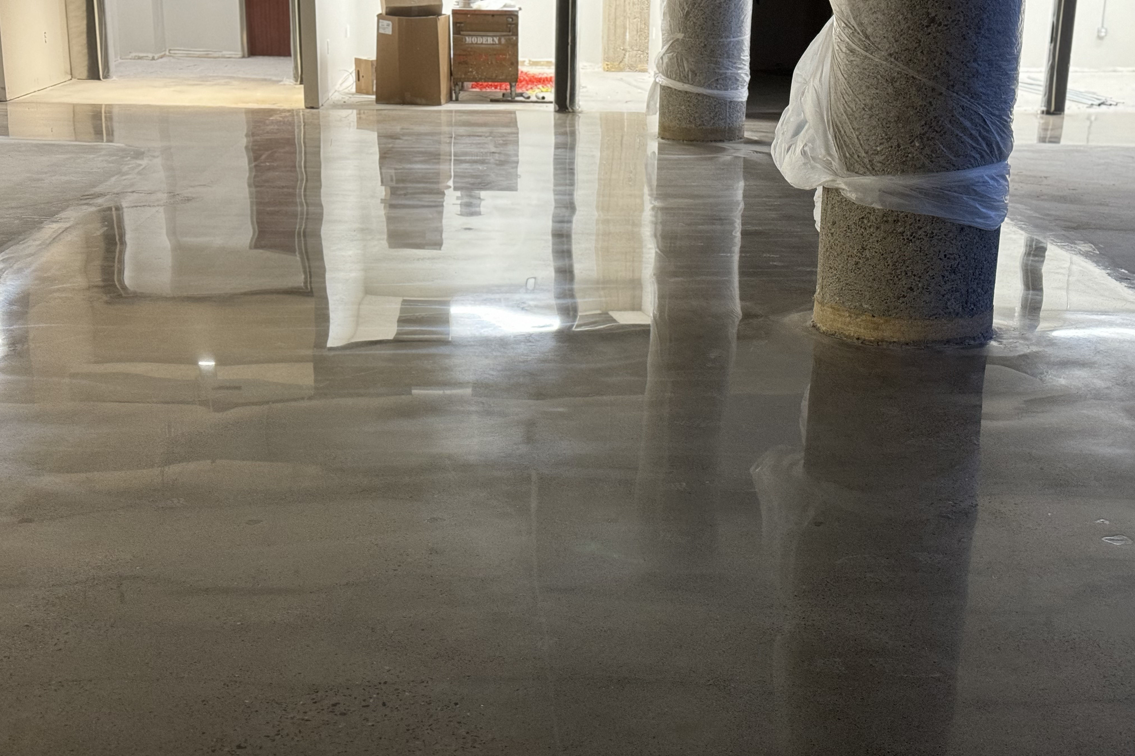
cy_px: 417
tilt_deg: -17.4
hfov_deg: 39.6
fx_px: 1576
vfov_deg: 27.0
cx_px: 567
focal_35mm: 50
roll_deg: -1.7
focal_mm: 6.86
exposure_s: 1/40
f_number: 1.78
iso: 400
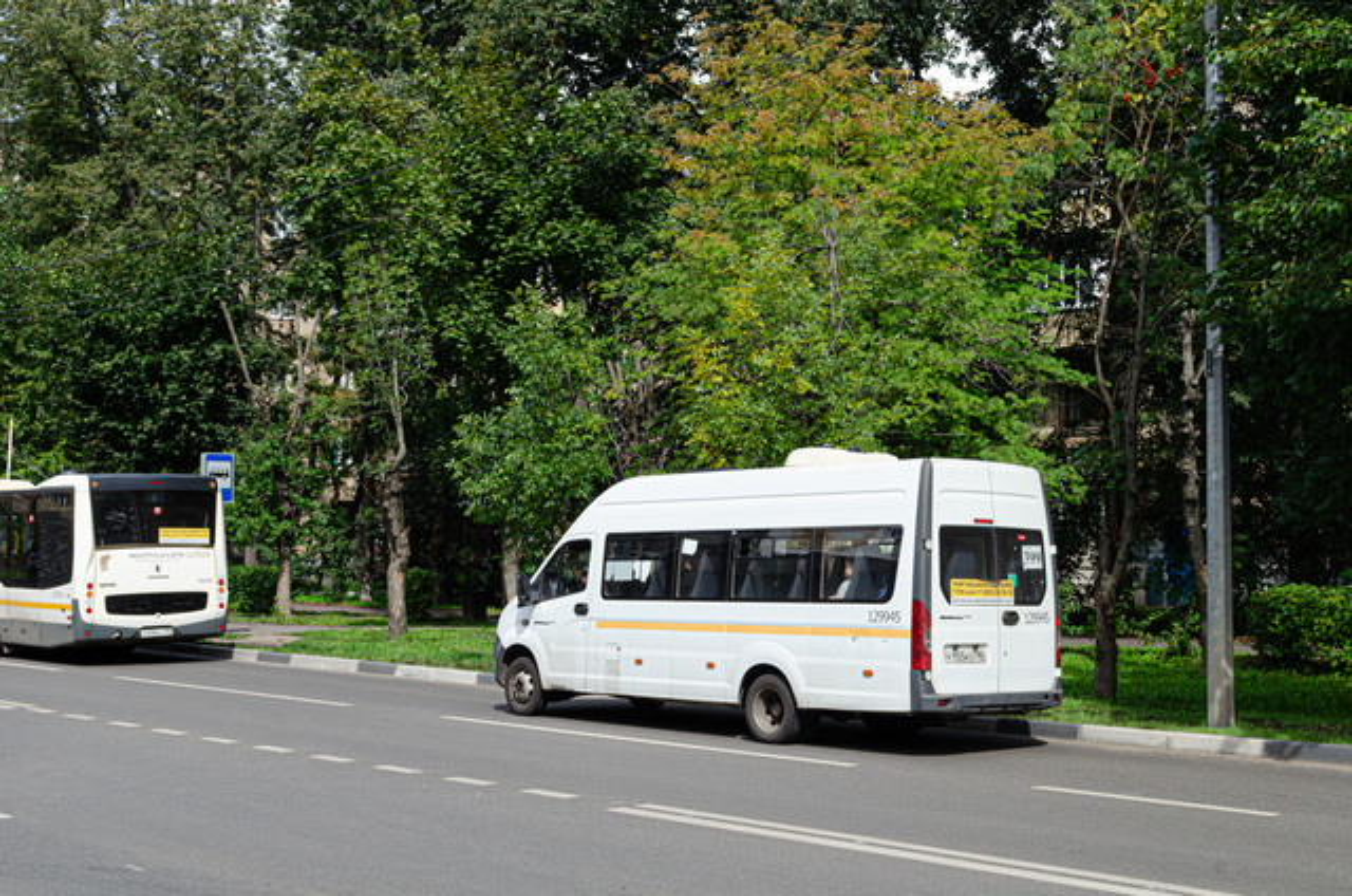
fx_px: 1912
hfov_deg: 39.0
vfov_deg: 26.4
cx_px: 676
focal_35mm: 51
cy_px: 448
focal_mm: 34
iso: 720
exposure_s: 1/800
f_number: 11
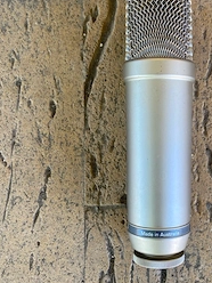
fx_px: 343
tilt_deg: -86.1
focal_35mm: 42
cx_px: 154
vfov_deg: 44.7
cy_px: 122
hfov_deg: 33.8
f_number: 1.8
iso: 125
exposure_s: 1/121
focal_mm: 4.25
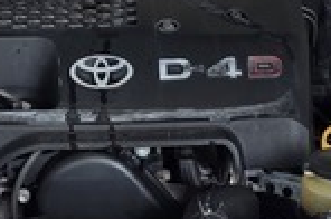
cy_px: 136
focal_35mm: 166
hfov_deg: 12.4
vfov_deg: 8.2
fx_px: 1523
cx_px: 74
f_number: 1.7
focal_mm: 6.25
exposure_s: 1/180
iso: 40
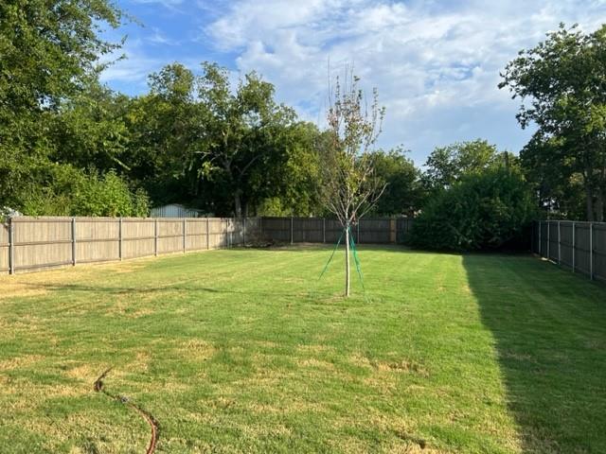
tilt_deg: -0.2
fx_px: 455
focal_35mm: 26
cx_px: 303
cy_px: 227
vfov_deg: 53.1
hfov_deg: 67.3
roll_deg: -0.1
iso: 50
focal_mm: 5.7
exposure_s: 1/2353
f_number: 1.5
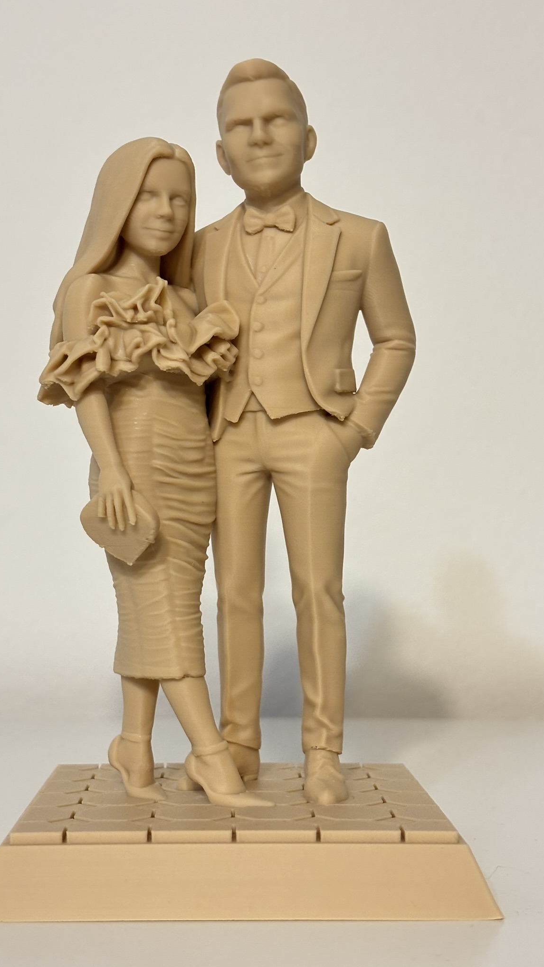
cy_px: 485
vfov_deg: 36.6
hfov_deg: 21.1
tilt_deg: +2.5
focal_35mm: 57
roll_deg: -0.7
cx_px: 247
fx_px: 1462
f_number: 1.6
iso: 160
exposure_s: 1/50
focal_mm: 5.96
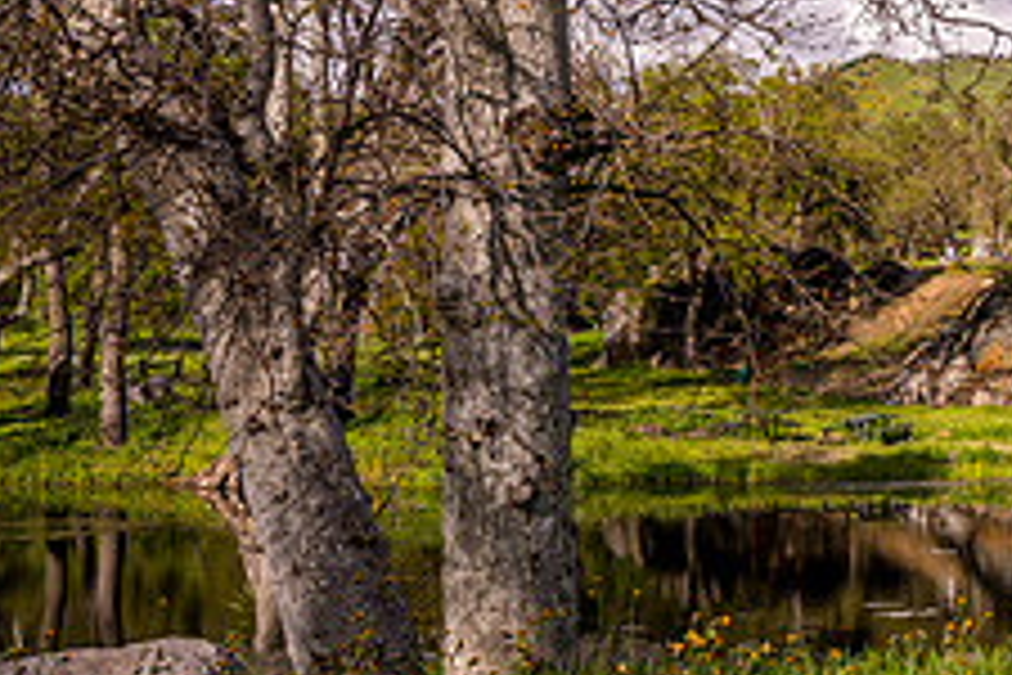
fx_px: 1743
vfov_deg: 21.9
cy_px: 308
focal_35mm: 62
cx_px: 1093
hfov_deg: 29.4
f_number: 9
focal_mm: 24
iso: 64
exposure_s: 1/60
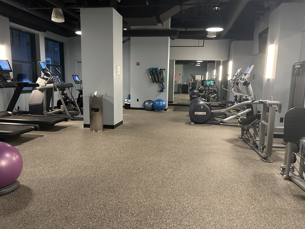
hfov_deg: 67.3
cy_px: 114
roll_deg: +0.0
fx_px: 229
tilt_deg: -7.9
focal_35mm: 26
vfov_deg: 53.1
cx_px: 152
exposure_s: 1/40
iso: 500
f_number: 1.5
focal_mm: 5.7
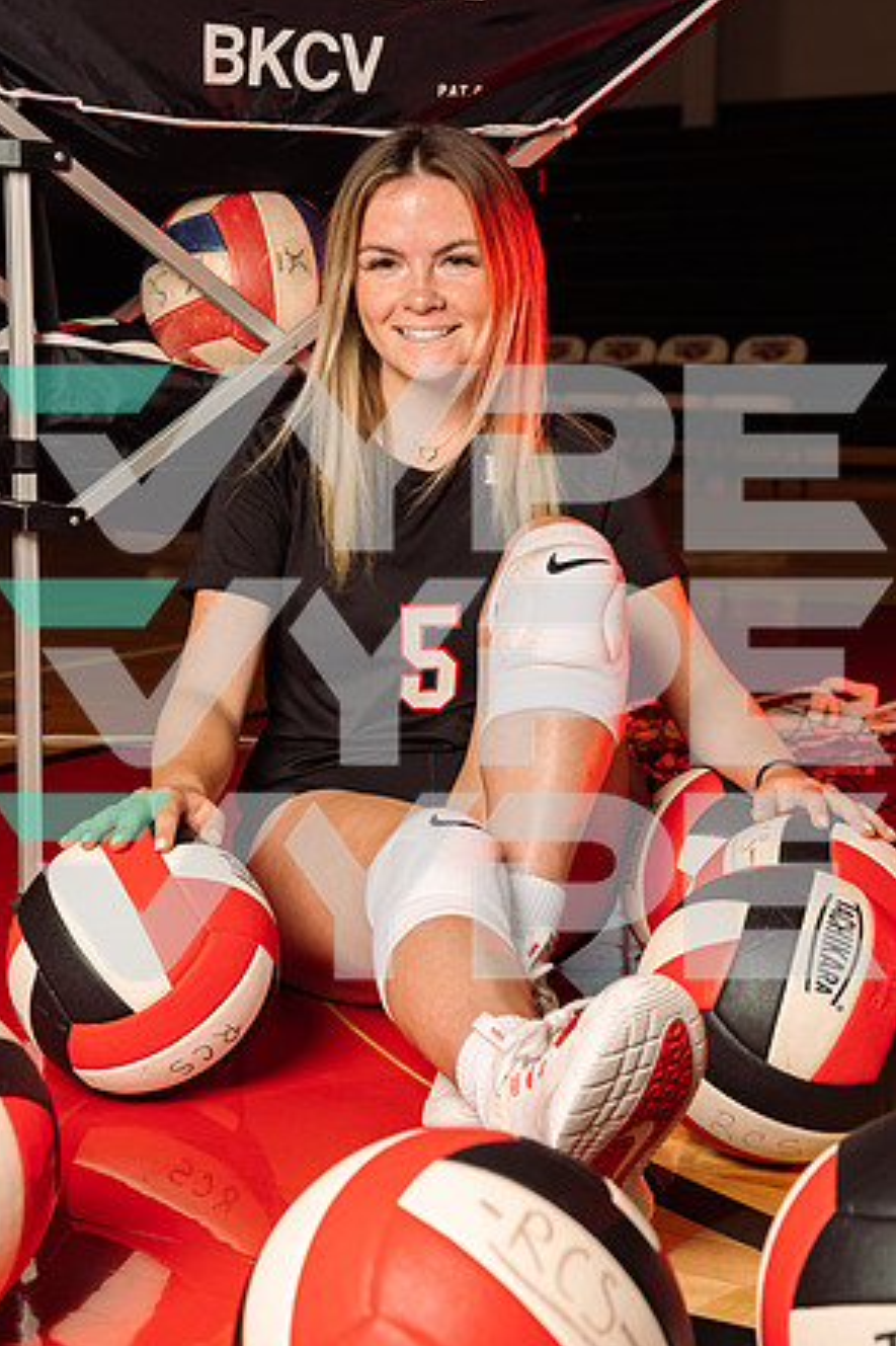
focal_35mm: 64
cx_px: 443
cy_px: 675
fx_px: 2391
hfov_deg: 21.2
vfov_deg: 31.4
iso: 160
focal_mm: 63
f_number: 8
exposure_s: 1/250
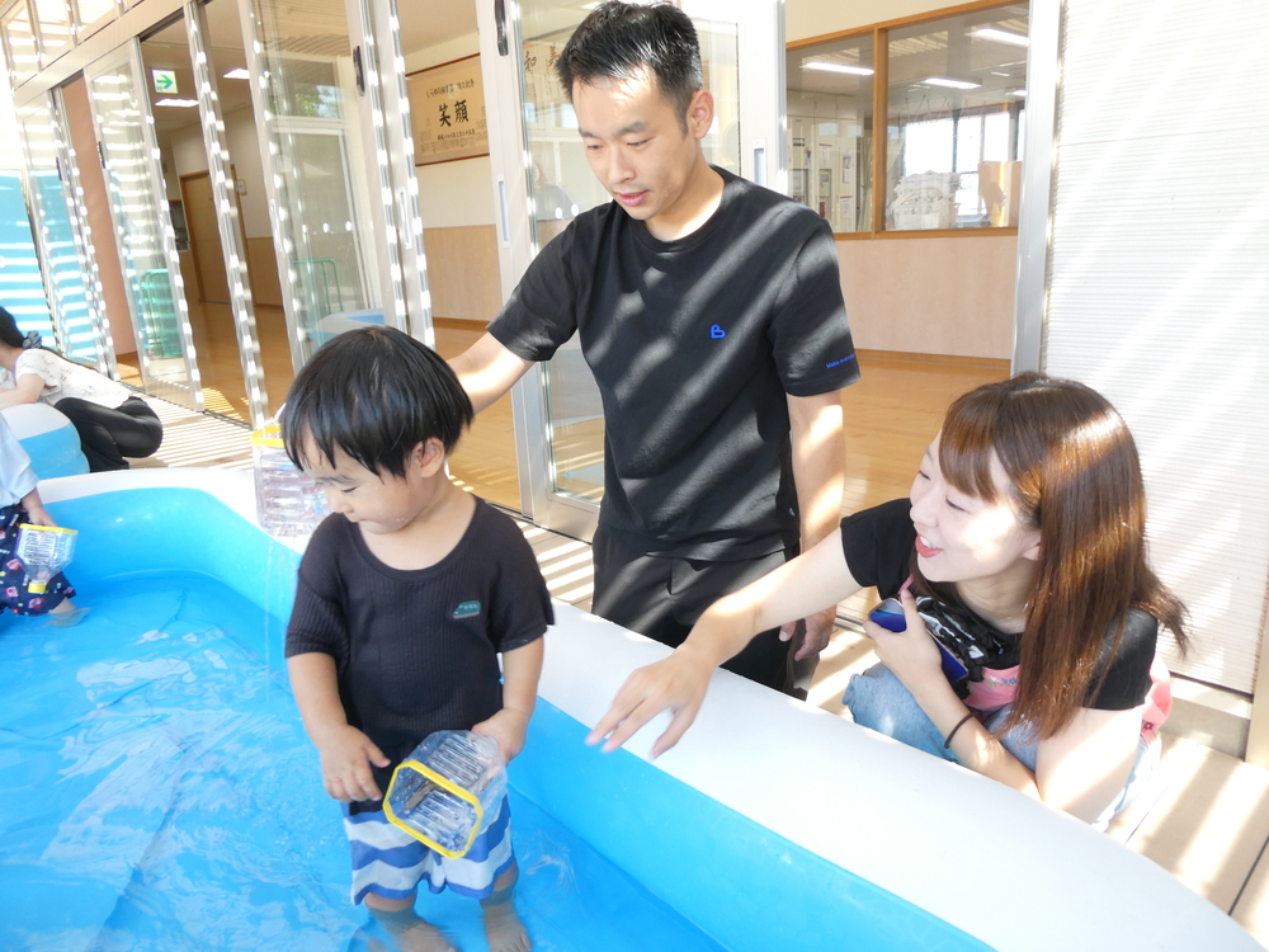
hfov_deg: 71.6
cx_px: 634
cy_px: 476
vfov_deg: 56.8
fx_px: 880
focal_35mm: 24
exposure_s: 1/60
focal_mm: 4.3
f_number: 3.3
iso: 125
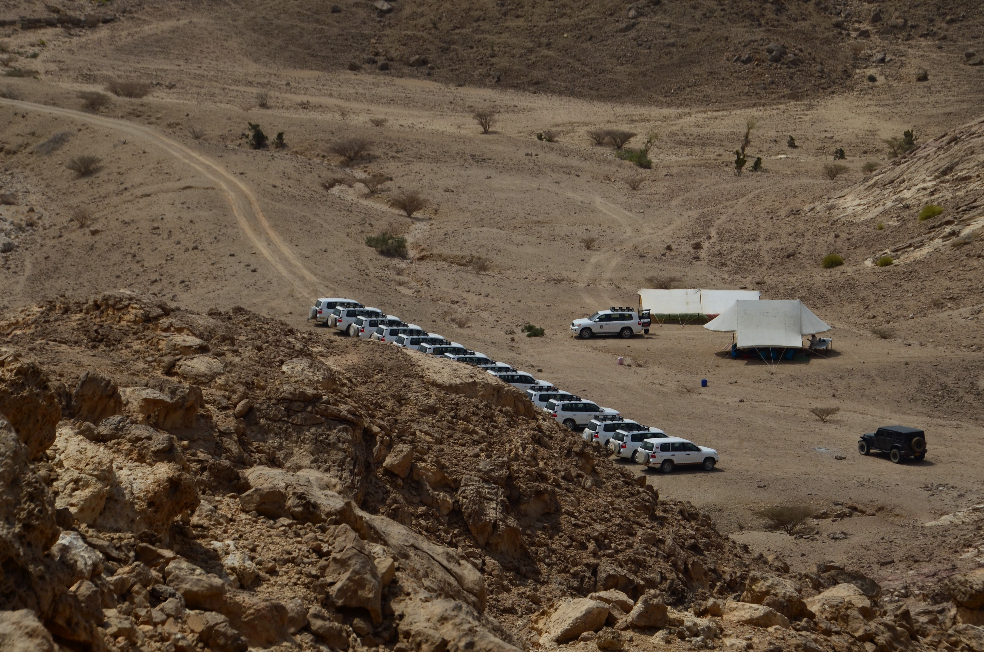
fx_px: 3764
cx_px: 492
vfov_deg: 9.9
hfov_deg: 14.9
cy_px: 326
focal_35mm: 138
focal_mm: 92
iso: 100
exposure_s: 1/1250
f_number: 9
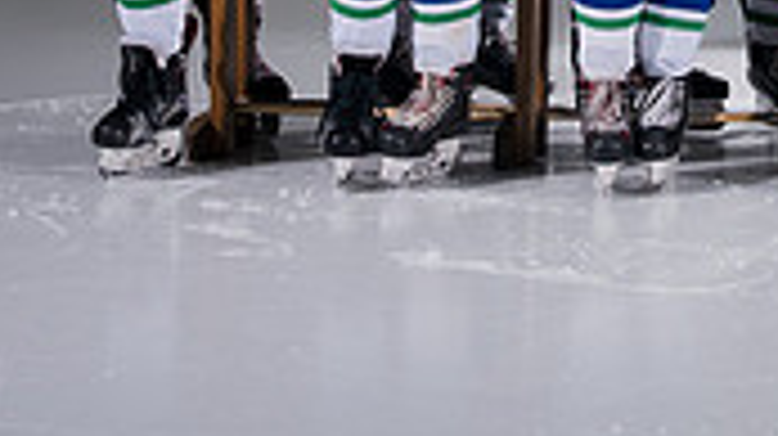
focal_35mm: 144
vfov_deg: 7.7
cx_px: 1020
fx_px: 2968
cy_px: -663
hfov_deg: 14.3
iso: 250
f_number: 6.3
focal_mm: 28.9
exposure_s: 1/320
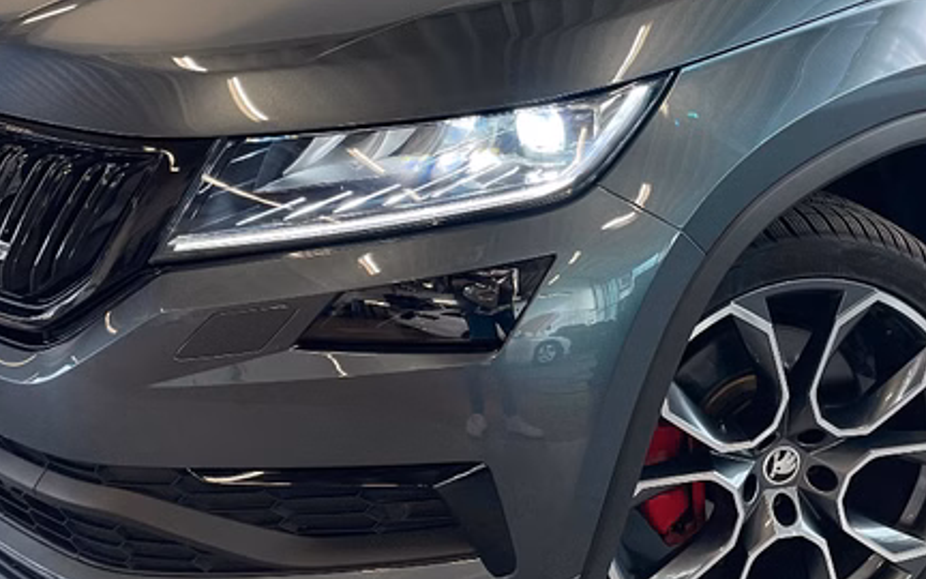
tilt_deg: -18.1
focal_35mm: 51
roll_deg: +0.1
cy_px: 131
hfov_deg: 39.2
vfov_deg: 25.0
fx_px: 1287
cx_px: 607
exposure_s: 1/50
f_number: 1.6
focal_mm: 4.2
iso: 64
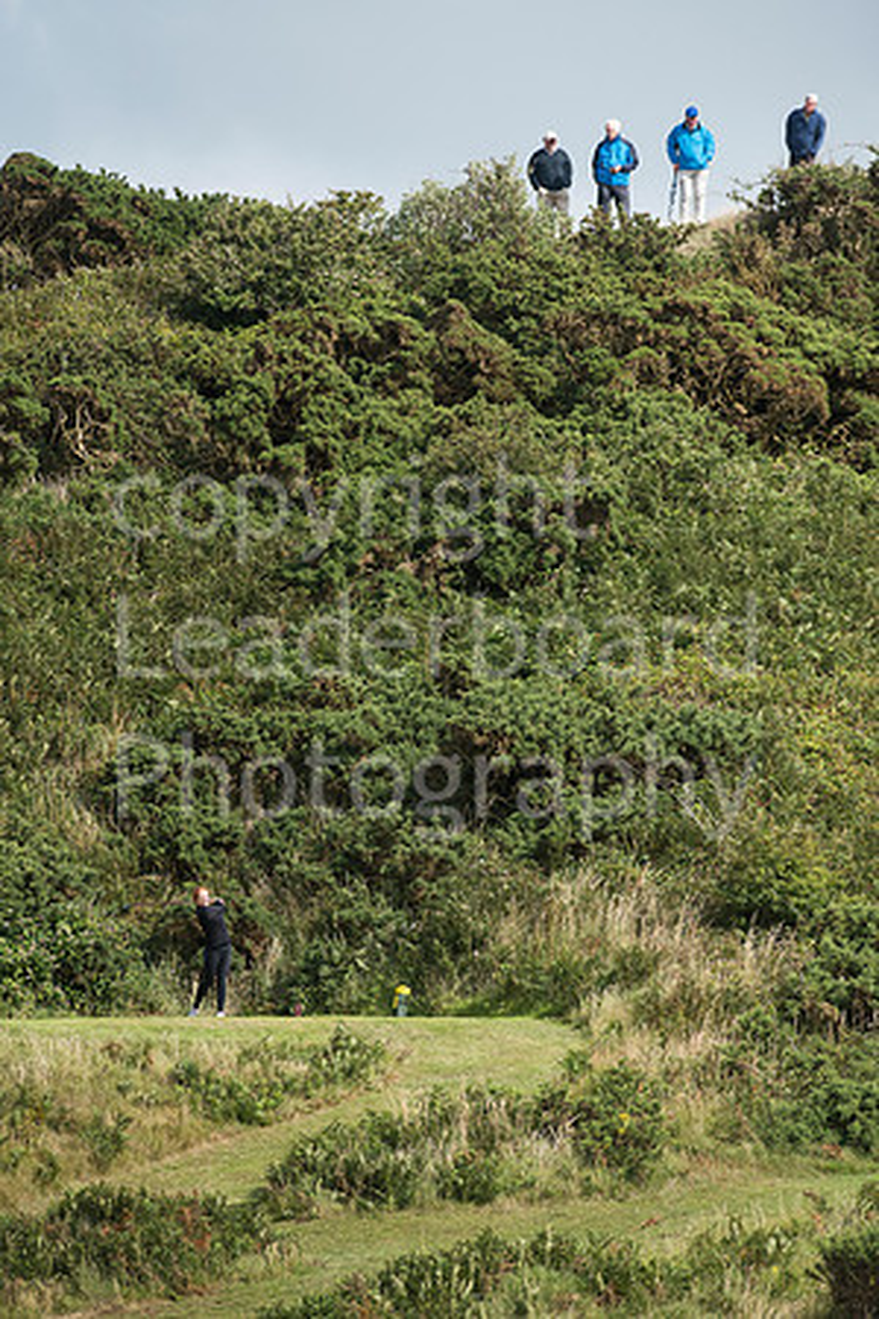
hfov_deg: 4.6
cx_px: 440
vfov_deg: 6.9
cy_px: 660
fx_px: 10987
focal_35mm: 300
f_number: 6.3
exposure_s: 1/3200
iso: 800
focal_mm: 300
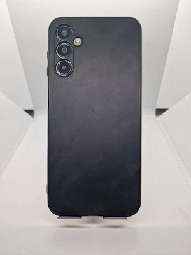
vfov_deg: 73.9
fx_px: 169
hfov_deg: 58.9
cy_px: 128
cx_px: 96
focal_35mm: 23
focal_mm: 6.4
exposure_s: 1/182
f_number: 1.8
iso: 50
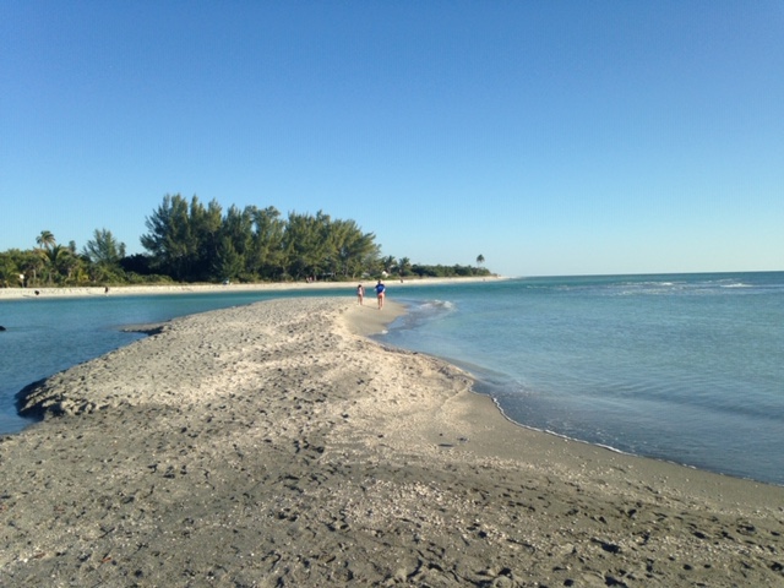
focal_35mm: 33
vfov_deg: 42.9
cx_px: 392
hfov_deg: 55.4
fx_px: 747
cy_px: 294
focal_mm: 4.12
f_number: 2.4
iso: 50
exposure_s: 1/1642
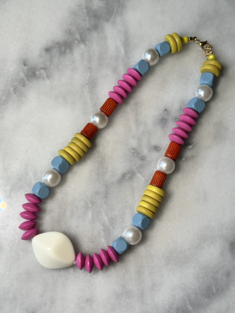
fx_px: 434
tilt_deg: -78.5
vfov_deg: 39.7
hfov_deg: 30.3
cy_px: 156
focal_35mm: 48
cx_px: 118
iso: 80
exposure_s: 1/121
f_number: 1.78
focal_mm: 6.76
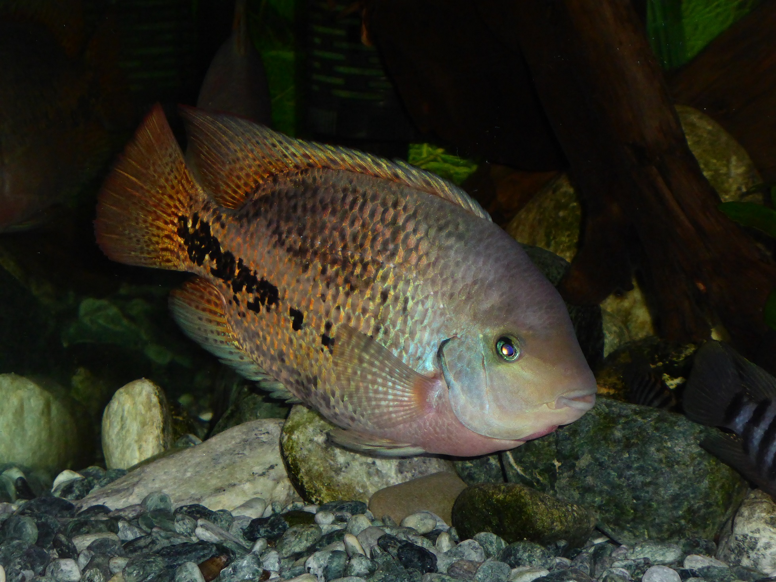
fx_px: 4326
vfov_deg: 7.7
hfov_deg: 10.2
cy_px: 291
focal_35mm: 193
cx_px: 388
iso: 500
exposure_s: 1/60
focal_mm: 31.3
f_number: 5.4
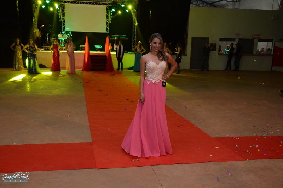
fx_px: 294
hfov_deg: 51.4
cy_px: 94
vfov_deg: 35.3
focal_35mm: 38
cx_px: 142
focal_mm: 25
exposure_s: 1/40
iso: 3200
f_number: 5
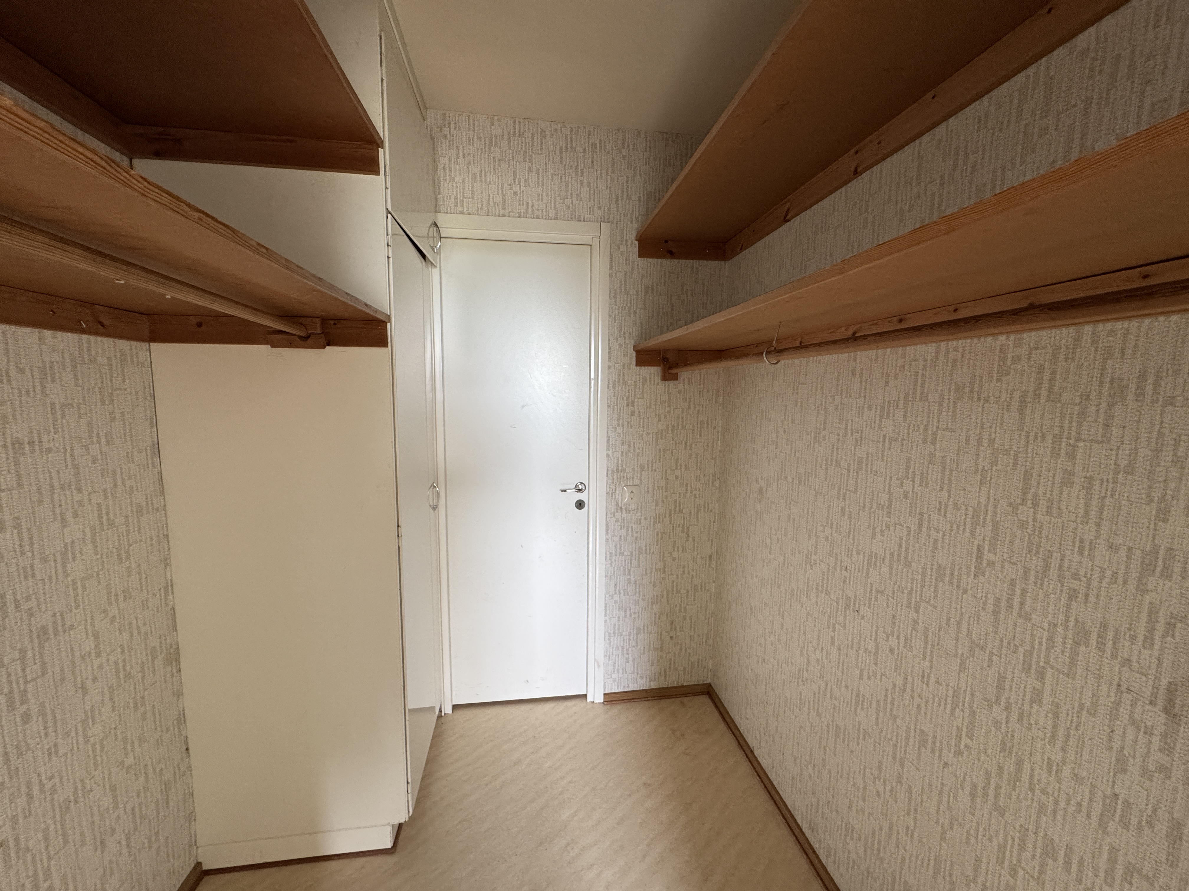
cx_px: 594
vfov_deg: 85.7
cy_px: 446
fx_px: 481
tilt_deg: -6.3
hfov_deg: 102.1
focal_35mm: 14
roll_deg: -0.4
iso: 250
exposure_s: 1/99
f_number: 2.2
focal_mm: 2.22
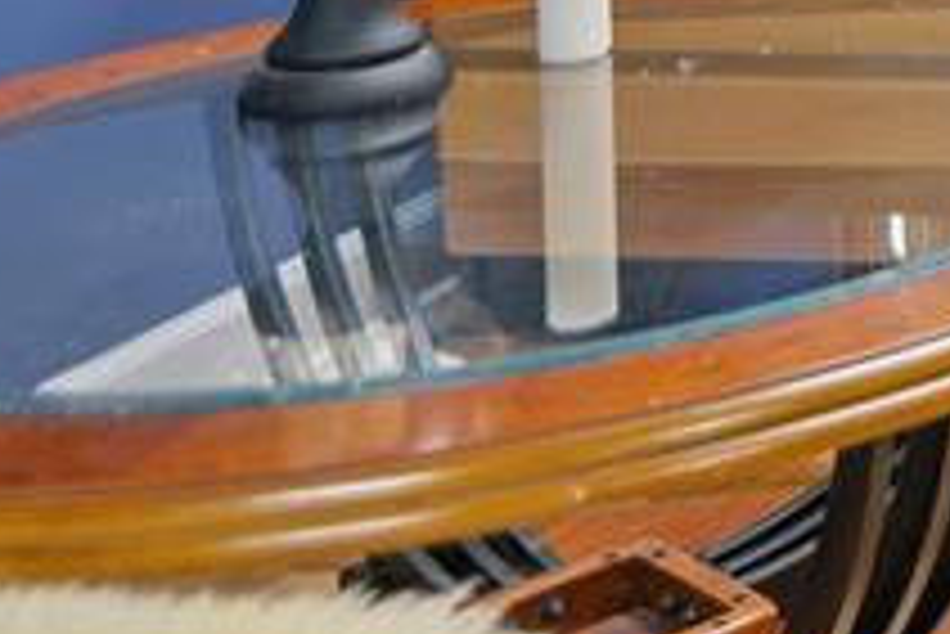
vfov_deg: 13.4
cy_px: -497
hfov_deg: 15.2
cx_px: 2161
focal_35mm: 92
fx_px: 2429
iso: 250
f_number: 2.8
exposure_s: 1/25
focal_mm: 19
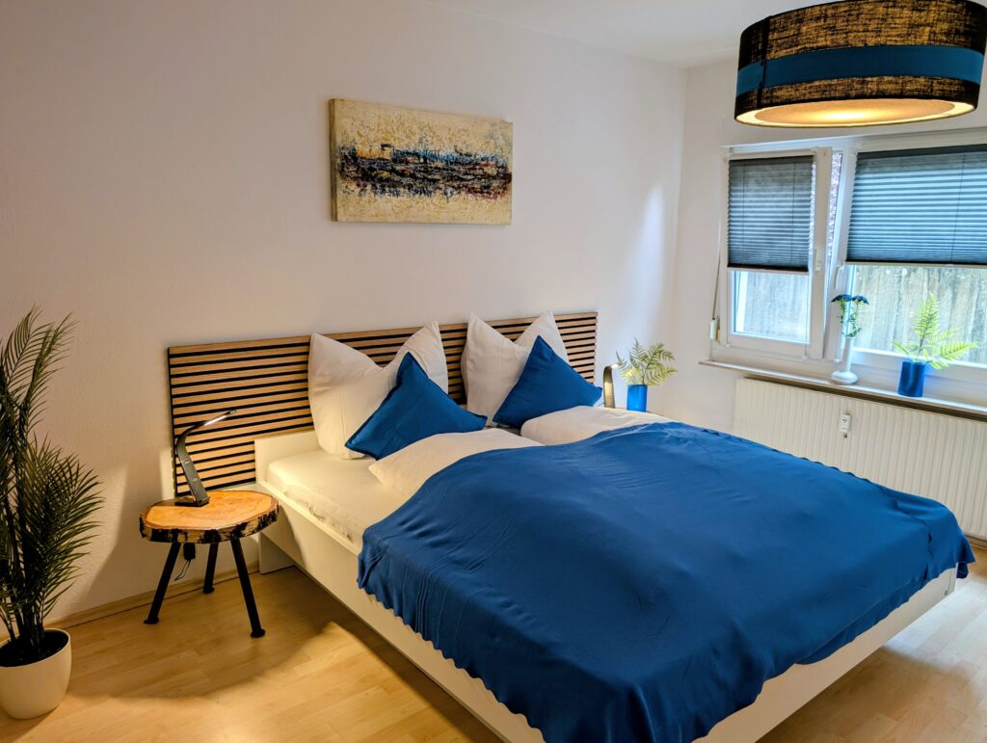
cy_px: 372
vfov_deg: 56.9
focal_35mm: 24
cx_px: 494
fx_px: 685
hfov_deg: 71.5
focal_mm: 6.9
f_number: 1.68
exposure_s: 1/25
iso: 94
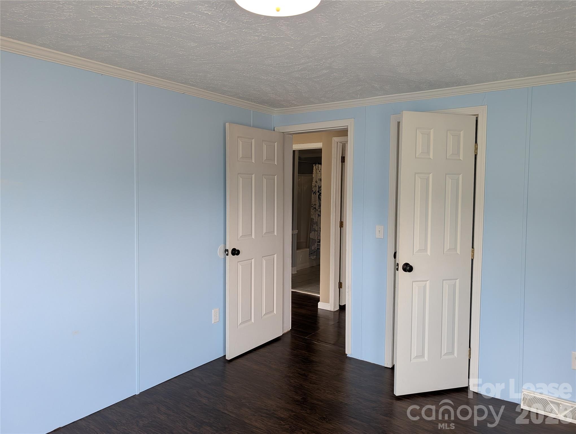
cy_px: 217
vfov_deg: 56.9
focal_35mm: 24
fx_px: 400
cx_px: 288
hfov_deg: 71.5
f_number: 1.68
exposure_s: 1/61.6
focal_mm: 6.9
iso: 82
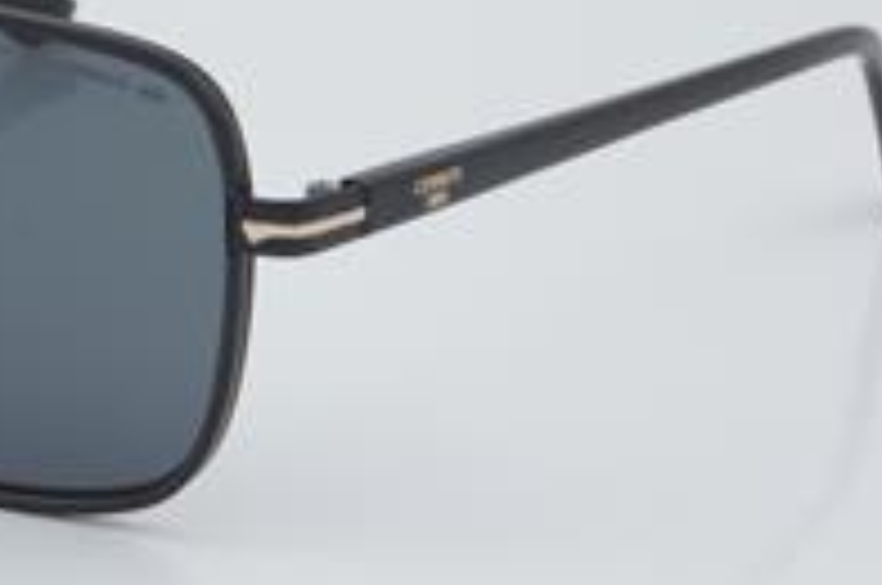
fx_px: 3742
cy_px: 189
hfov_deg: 13.3
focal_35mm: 153
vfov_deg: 8.9
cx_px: 76
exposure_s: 1/3
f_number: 32
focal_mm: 50
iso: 100
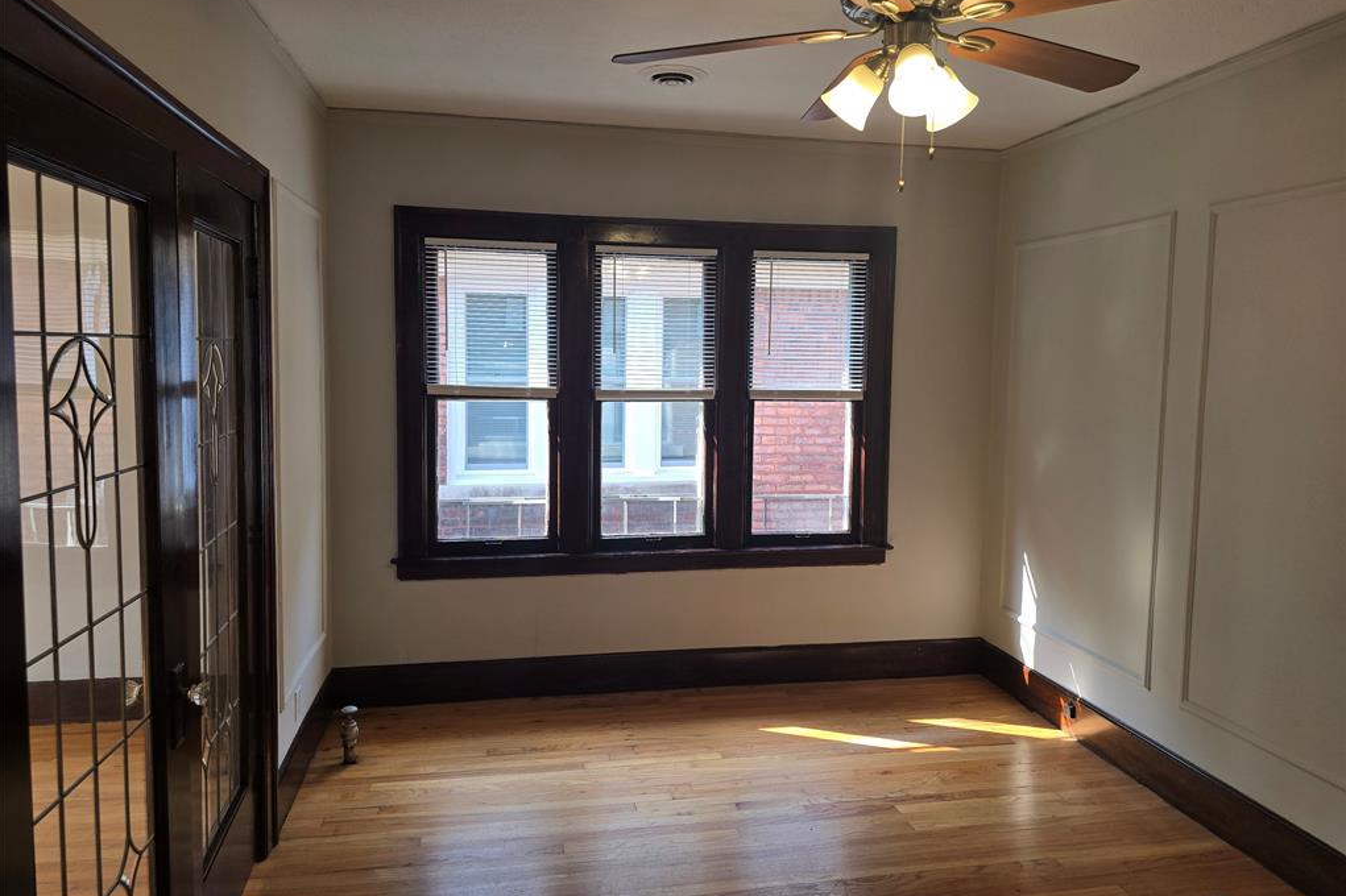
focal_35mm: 24
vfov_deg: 53.1
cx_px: 672
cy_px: 423
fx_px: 897
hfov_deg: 73.8
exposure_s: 1/60
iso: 25
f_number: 1.7
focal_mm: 6.3
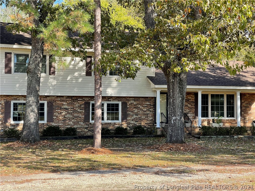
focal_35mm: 64
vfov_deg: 22.9
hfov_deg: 30.3
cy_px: 96
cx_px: 128
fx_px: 471
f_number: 2.2
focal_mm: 7.5
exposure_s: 1/165
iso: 20
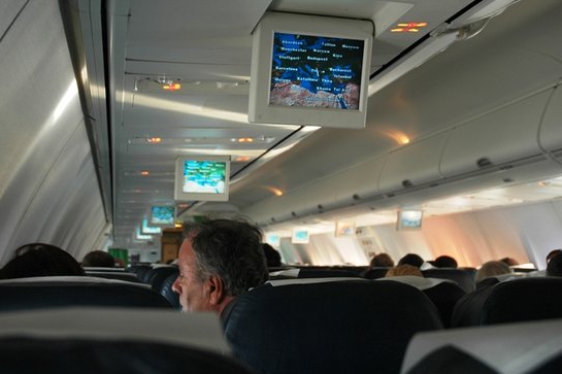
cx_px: 261
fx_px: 695
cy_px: 171
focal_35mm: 45
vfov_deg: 30.1
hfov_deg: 44.0
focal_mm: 27
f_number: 3.8
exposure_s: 1/30
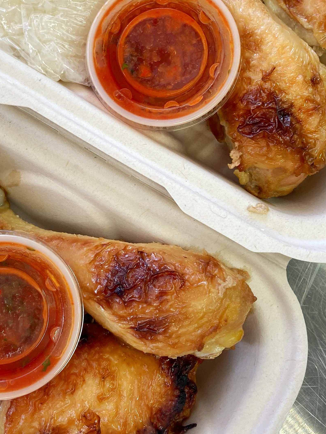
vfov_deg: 36.1
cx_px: 88
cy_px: 180
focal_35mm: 53
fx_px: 665
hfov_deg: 27.2
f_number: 1.8
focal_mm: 3.99
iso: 25
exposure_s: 1/61
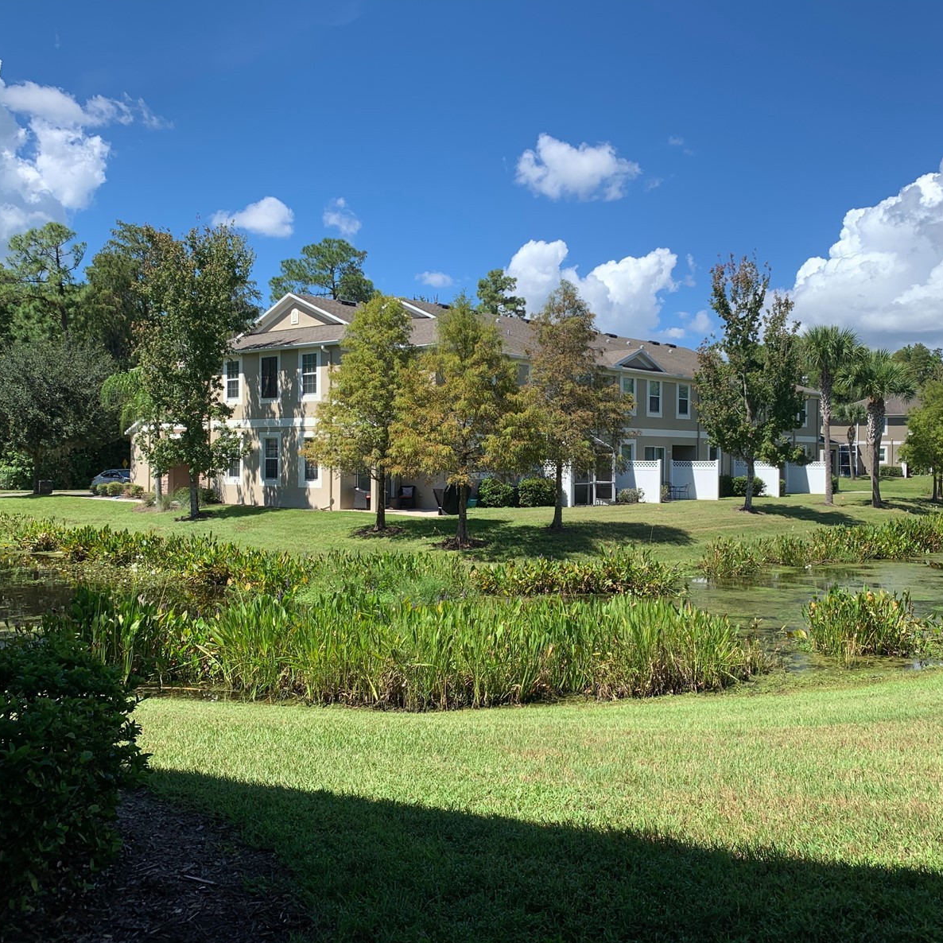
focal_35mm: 31
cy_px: 470
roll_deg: +0.2
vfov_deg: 52.5
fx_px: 955
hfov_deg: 52.4
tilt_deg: -1.1
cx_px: 526
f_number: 1.8
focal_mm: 4.25
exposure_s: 1/1661
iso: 25
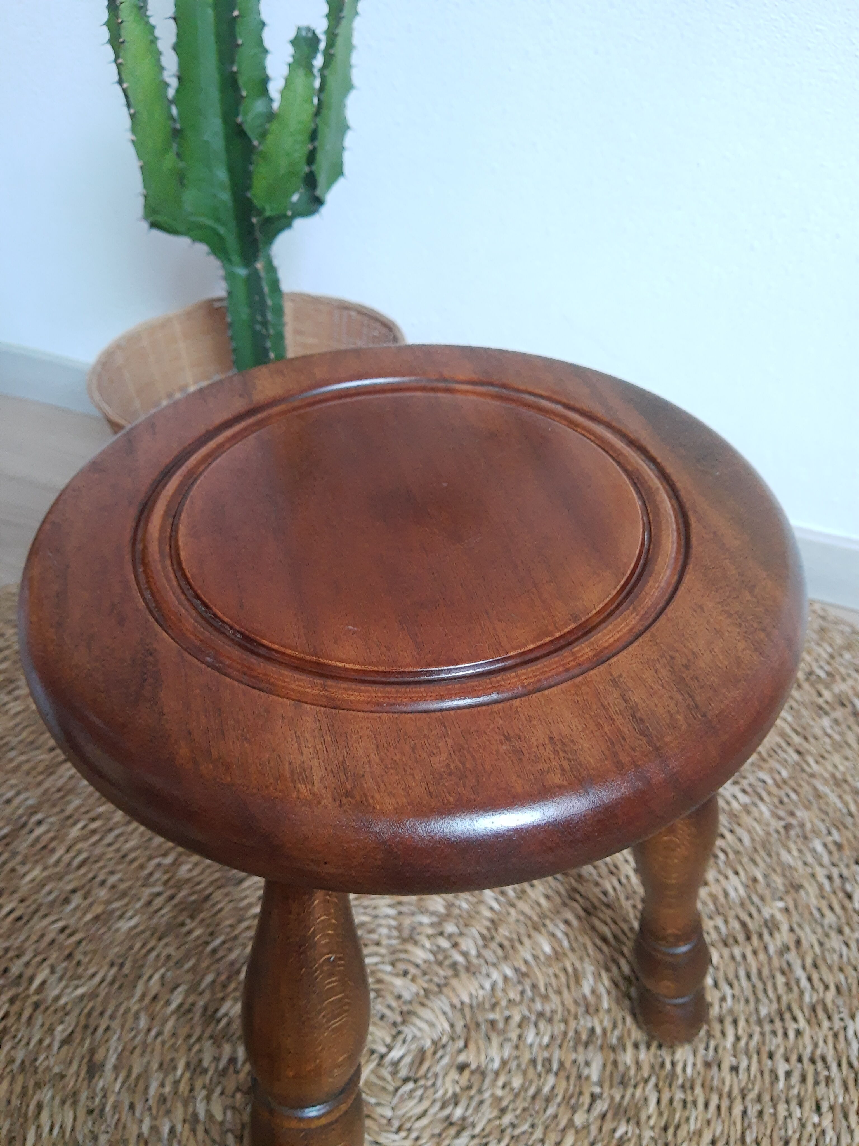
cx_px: 430
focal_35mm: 26
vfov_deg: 67.3
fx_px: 860
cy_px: 573
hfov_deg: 53.1
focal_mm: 3.95
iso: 521
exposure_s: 1/33
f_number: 1.8
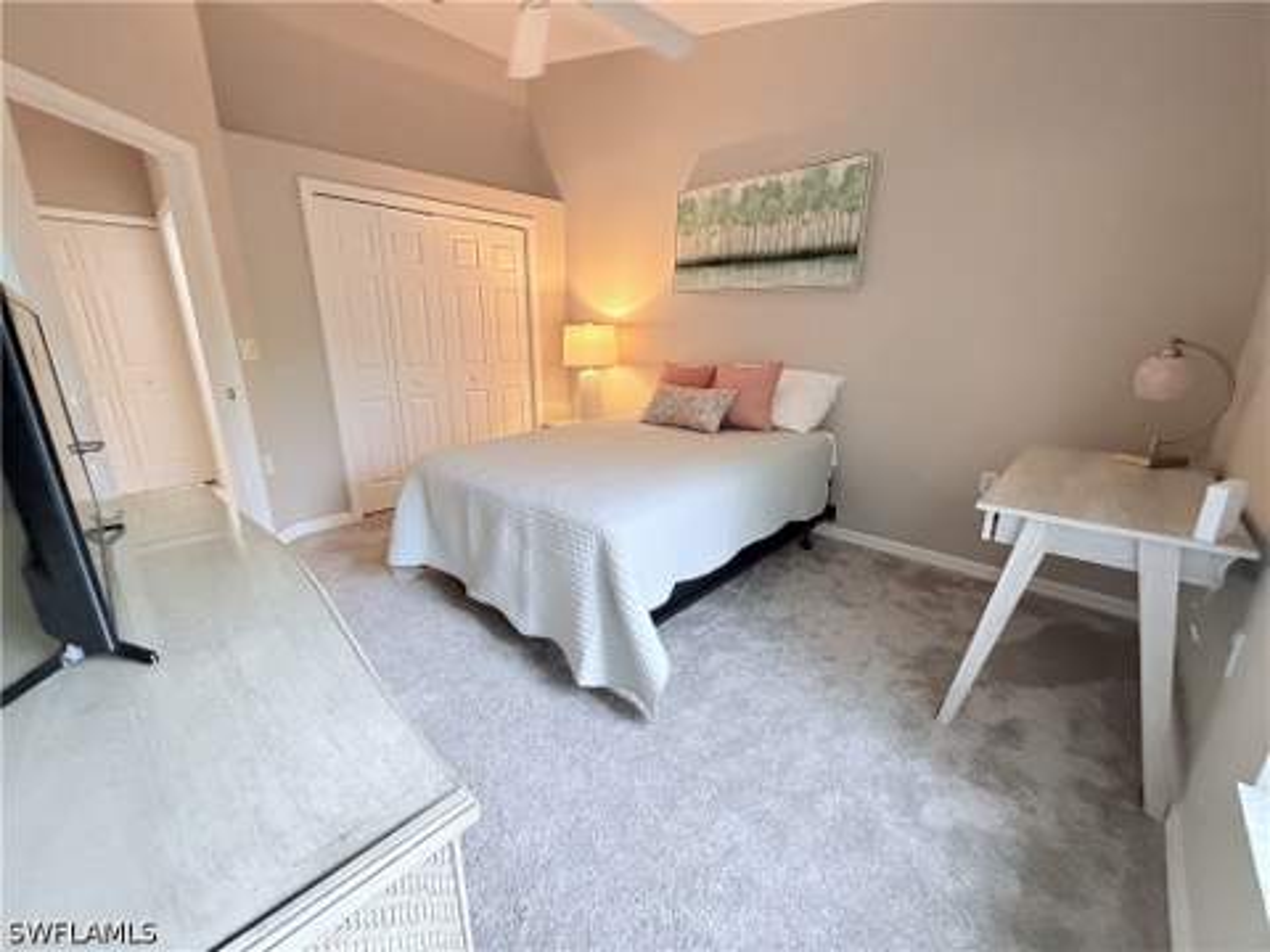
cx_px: 635
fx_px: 514
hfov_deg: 102.1
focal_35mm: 14
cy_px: 476
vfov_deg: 85.7
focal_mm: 2.22
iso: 640
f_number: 2.2
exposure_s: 1/60
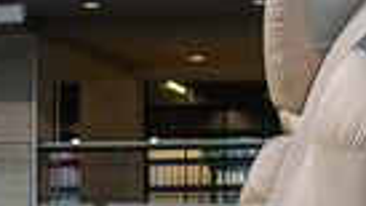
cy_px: 481
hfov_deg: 5.4
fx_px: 3833
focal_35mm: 395
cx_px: 556
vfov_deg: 3.0
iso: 2000
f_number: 2.8
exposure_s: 1/1000
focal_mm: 70
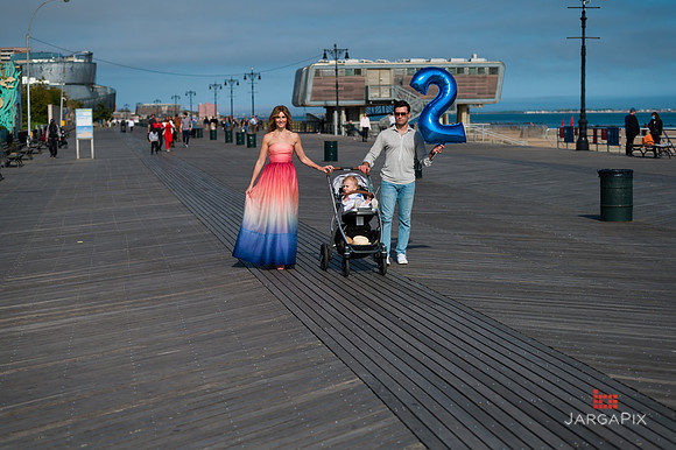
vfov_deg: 19.4
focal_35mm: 70
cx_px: 338
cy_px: 225
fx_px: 1314
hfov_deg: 28.9
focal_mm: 70
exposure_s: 1/6400
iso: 200
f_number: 4
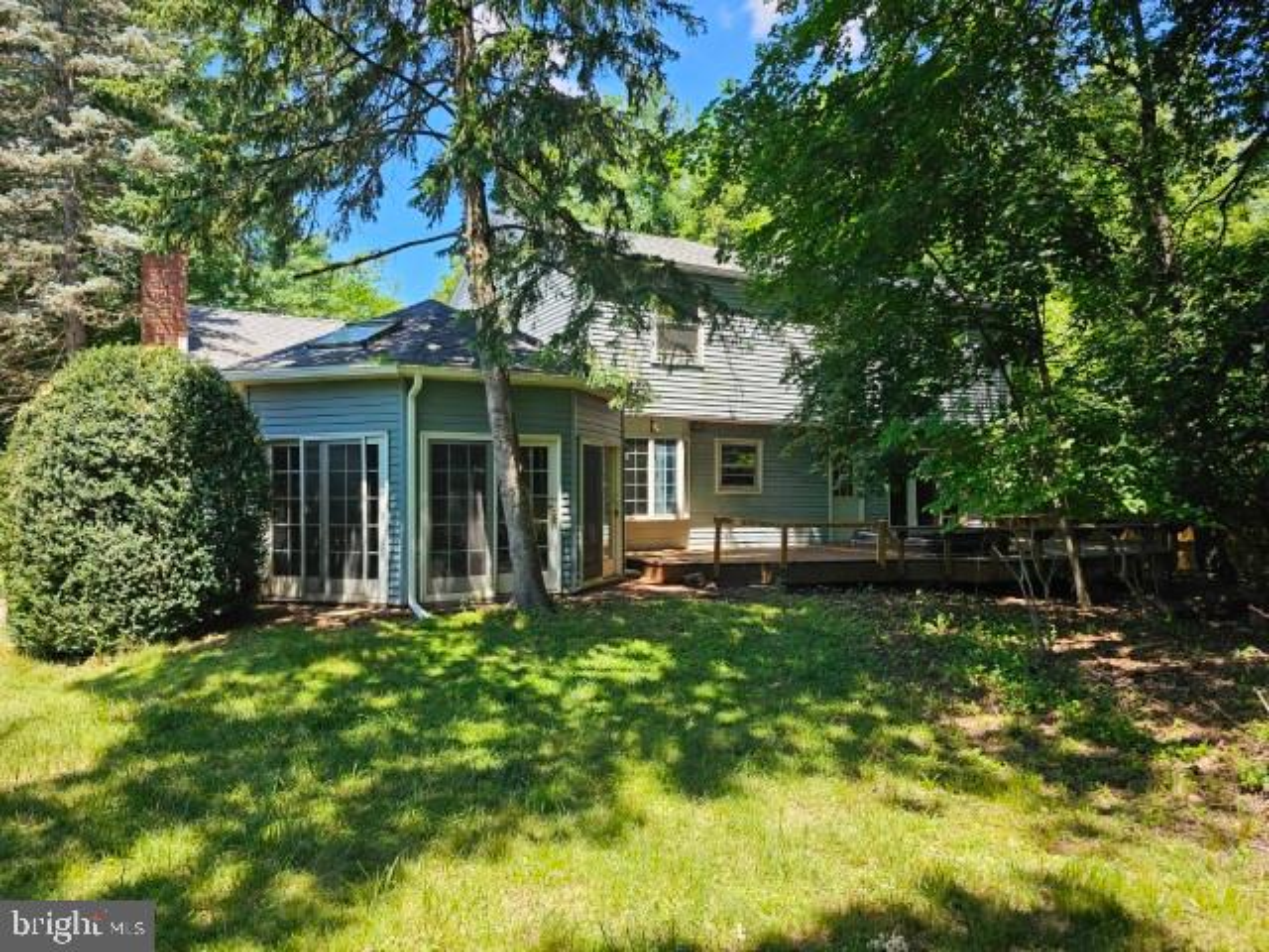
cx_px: 634
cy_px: 476
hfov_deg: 73.9
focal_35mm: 23
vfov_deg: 58.9
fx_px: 843
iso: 12
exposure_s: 1/180
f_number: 1.7
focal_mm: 6.3
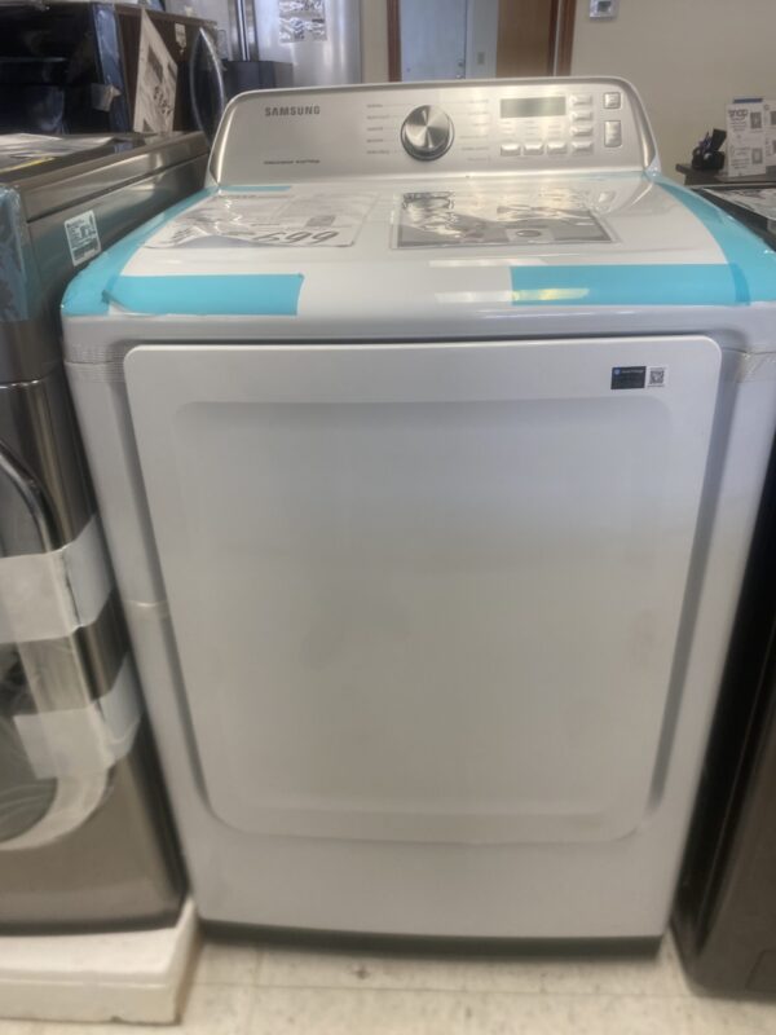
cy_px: 518
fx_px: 777
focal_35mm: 26
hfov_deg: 53.1
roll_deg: +0.8
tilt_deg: -28.6
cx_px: 388
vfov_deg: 67.3
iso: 50
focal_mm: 4.25
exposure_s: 1/61
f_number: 1.8
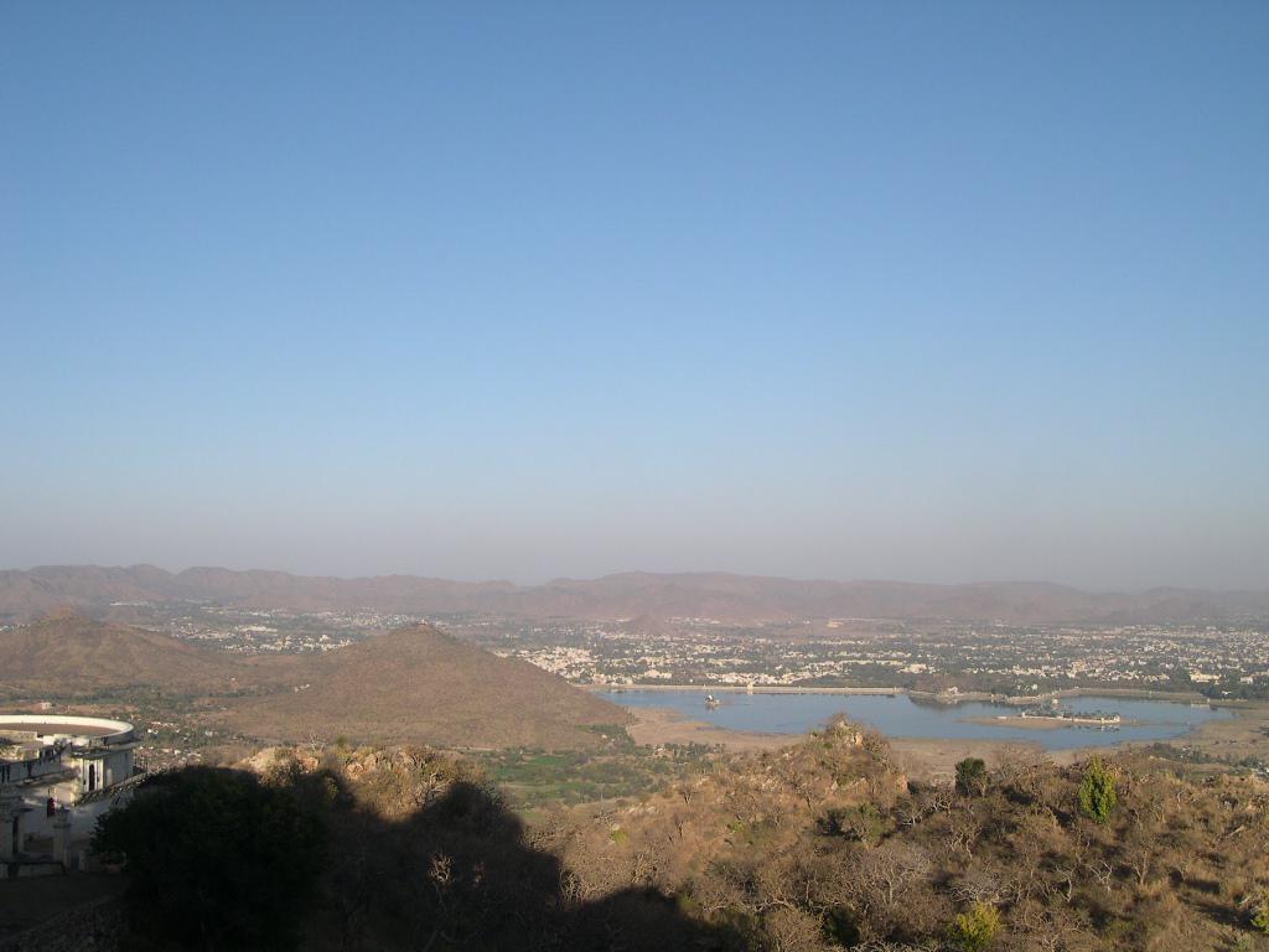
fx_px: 1393
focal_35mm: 38
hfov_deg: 49.0
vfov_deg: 37.7
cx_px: 634
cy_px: 476
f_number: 7.6
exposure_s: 1/205
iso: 100
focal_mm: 8
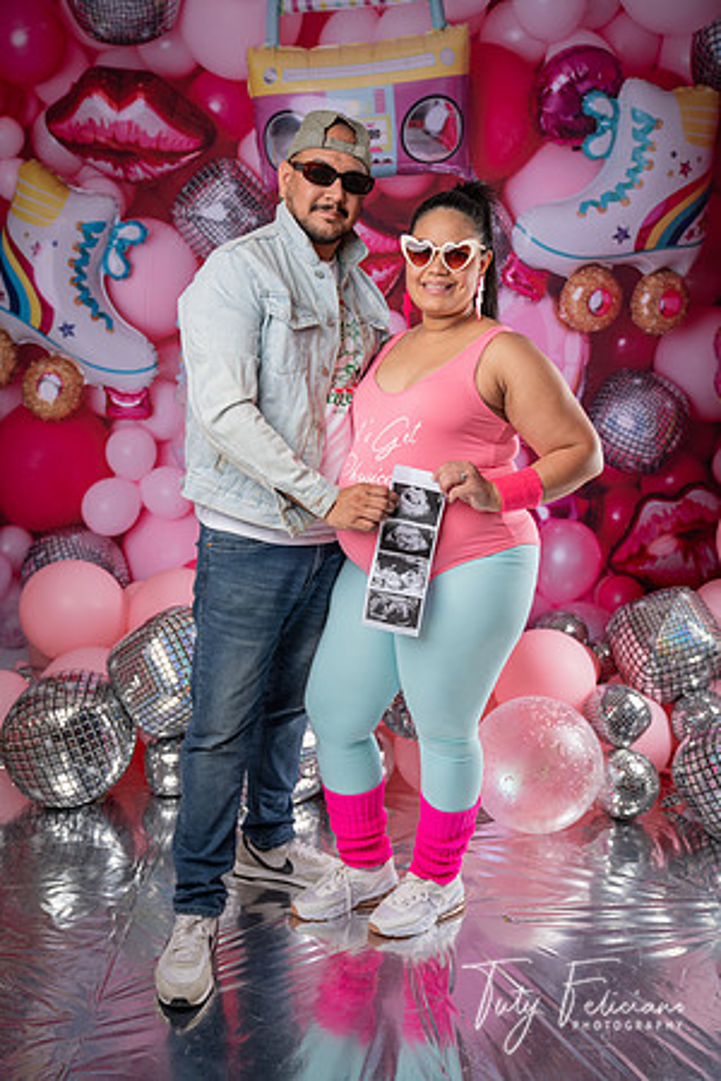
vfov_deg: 50.7
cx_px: 360
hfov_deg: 35.1
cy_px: 540
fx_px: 1141
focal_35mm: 38
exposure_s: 1/60
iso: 50
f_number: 3.5
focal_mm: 38
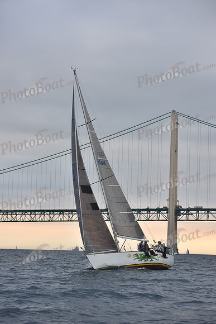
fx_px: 899
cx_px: 108
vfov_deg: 20.4
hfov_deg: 13.7
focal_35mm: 100
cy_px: 162
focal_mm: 100
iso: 500
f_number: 4.5
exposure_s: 1/640
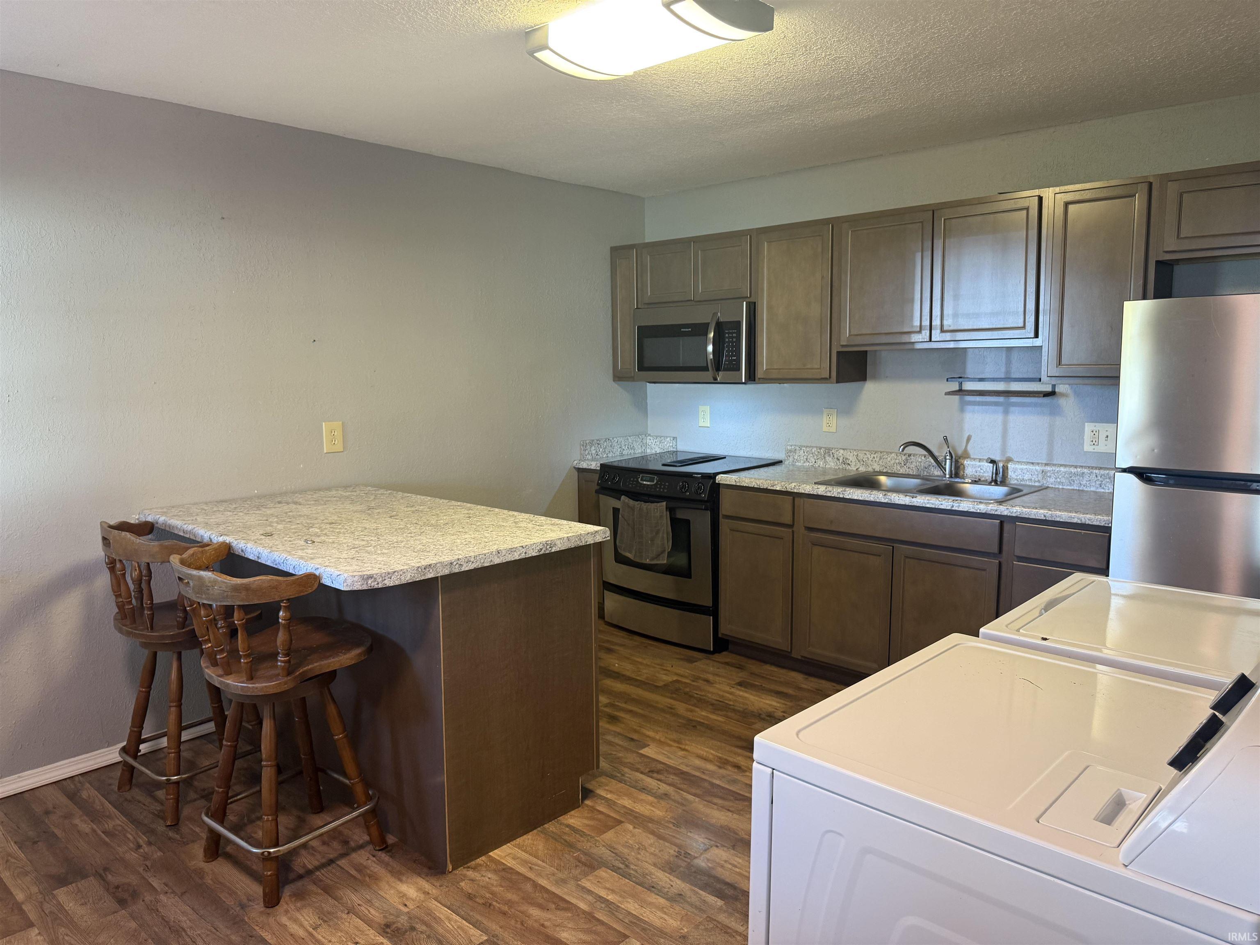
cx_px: 630
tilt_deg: -5.8
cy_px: 472
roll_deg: +0.4
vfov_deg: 56.8
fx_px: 874
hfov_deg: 71.6
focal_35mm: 24
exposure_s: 1/60
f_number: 1.78
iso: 200
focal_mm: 6.76
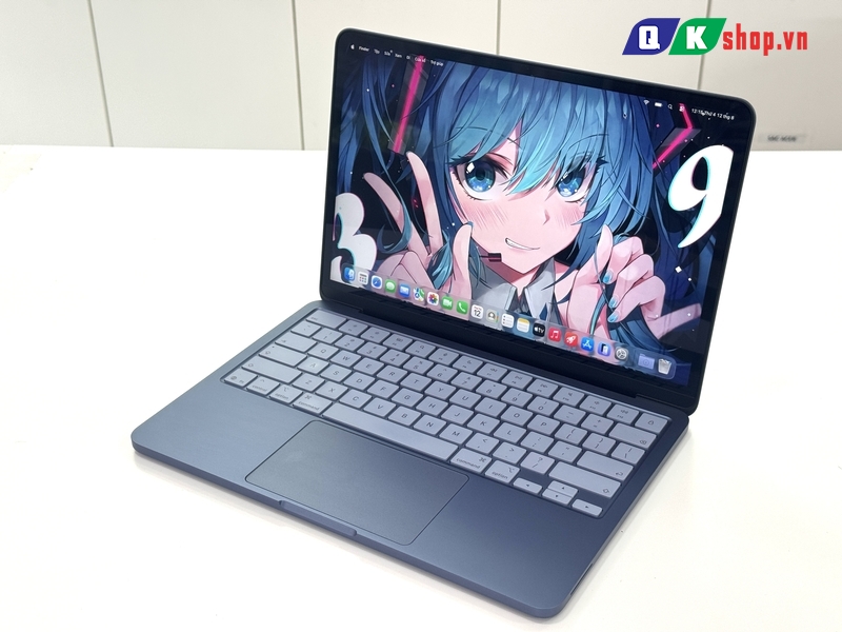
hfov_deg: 39.7
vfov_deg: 30.3
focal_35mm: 48
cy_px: 316
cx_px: 421
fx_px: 1168
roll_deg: +1.4
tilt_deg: -31.2
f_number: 1.78
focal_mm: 6.76
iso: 50
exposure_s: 1/100
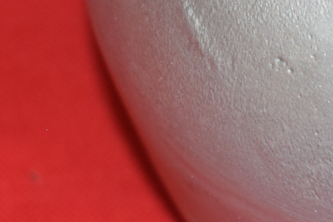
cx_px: 643
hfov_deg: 5.5
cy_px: -97
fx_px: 3414
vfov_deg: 3.7
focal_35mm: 369
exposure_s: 1/40
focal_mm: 42
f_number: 5
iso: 320
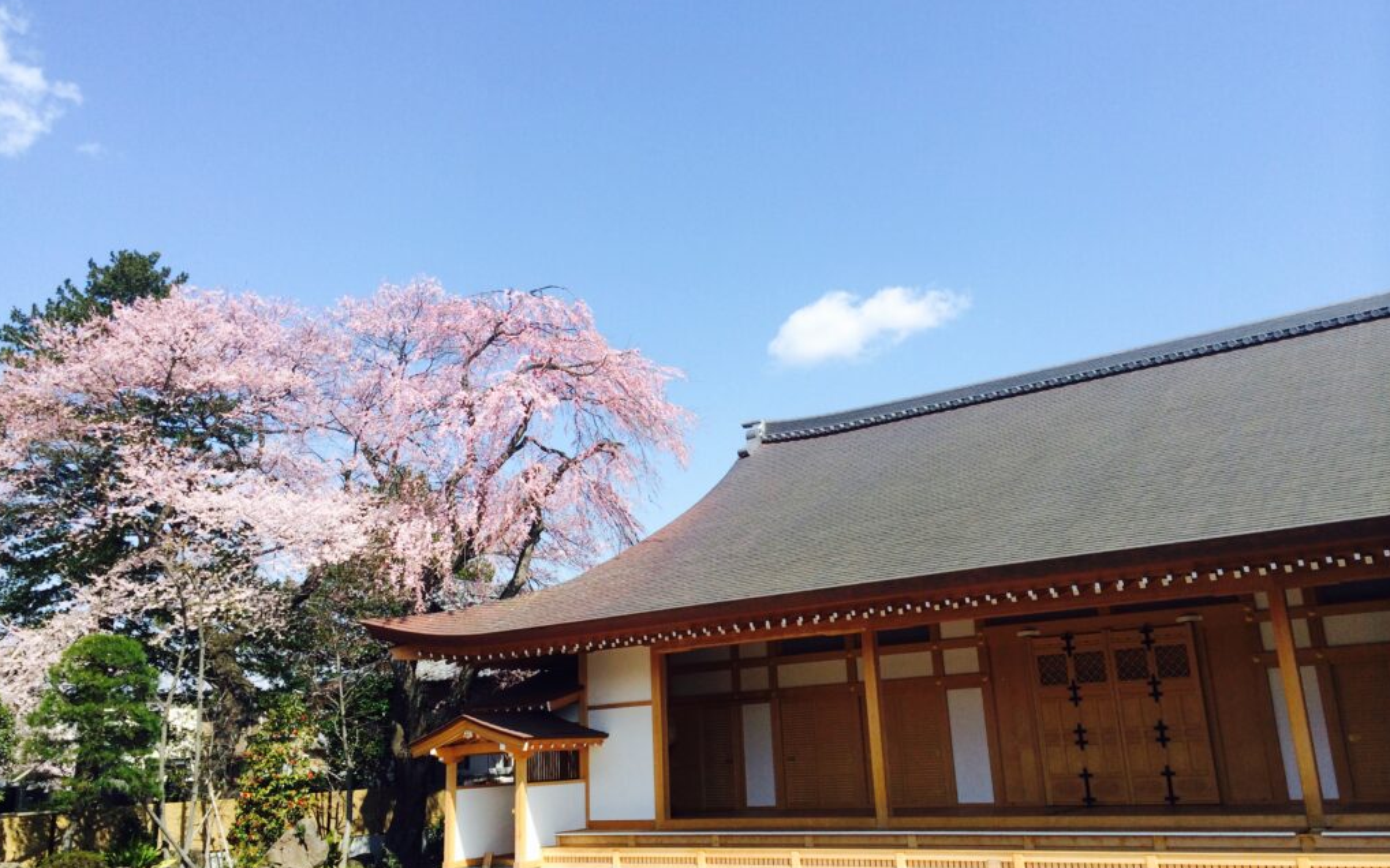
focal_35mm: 32
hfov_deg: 59.7
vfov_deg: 39.4
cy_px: 415
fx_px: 1212
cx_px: 695
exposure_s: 1/1866
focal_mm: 4.12
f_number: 2.2
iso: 40
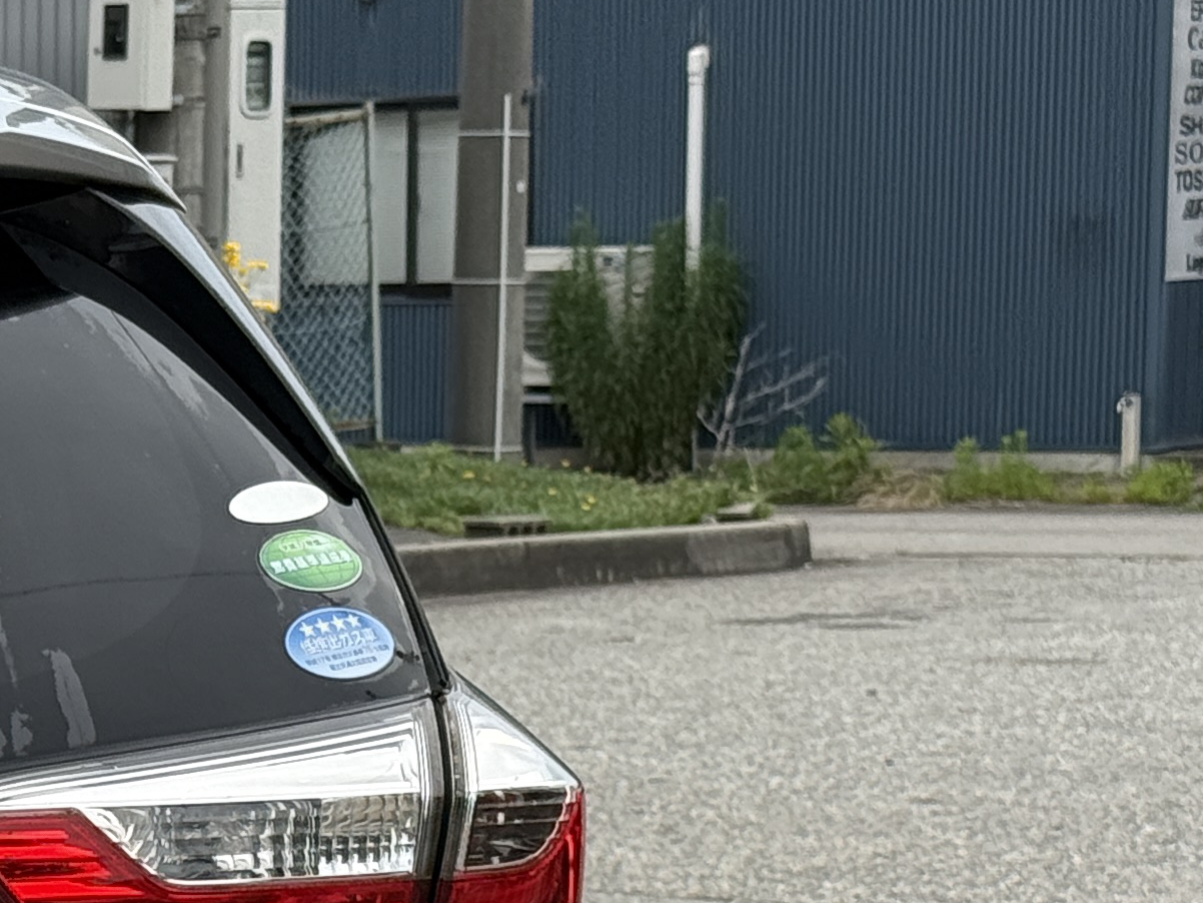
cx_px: -657
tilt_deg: -8.2
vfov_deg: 9.1
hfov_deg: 11.7
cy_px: 1086
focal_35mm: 161
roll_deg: +1.6
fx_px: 5596
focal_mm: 6.76
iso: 64
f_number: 1.78
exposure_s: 1/1575
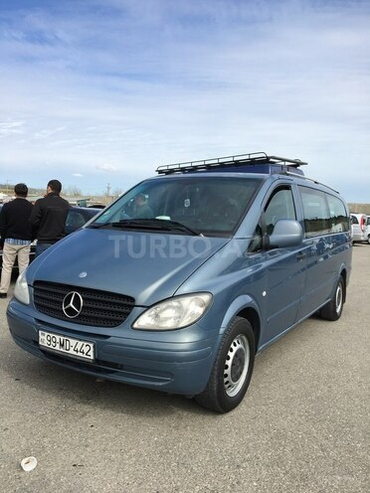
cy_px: 246
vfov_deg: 61.7
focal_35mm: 29
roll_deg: -3.5
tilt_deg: -4.3
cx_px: 185
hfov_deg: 48.2
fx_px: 413
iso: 25
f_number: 2.2
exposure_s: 1/1012
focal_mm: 4.15
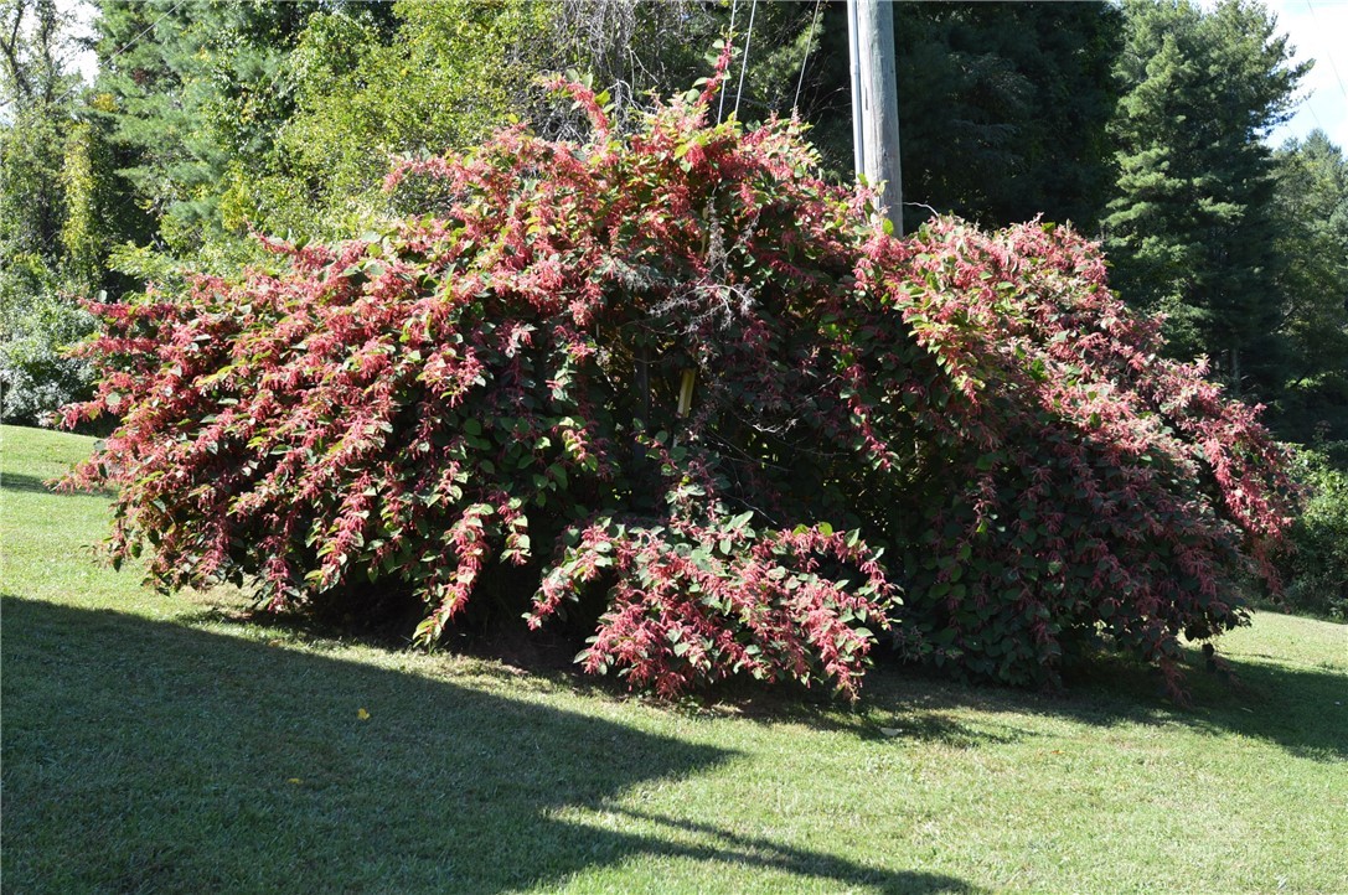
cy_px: 448
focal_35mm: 39
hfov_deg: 49.6
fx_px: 1459
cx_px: 674
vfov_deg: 34.1
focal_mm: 26
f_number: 5.6
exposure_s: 1/125
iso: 140
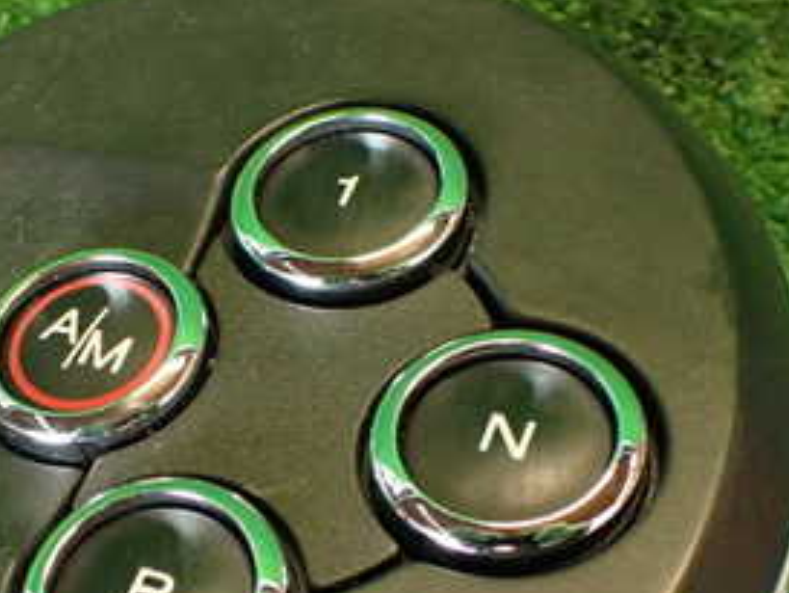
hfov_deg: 28.9
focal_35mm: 66
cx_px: 185
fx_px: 1505
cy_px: 524
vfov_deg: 21.8
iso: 200
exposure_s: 1/30
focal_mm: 5.4
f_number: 2.3
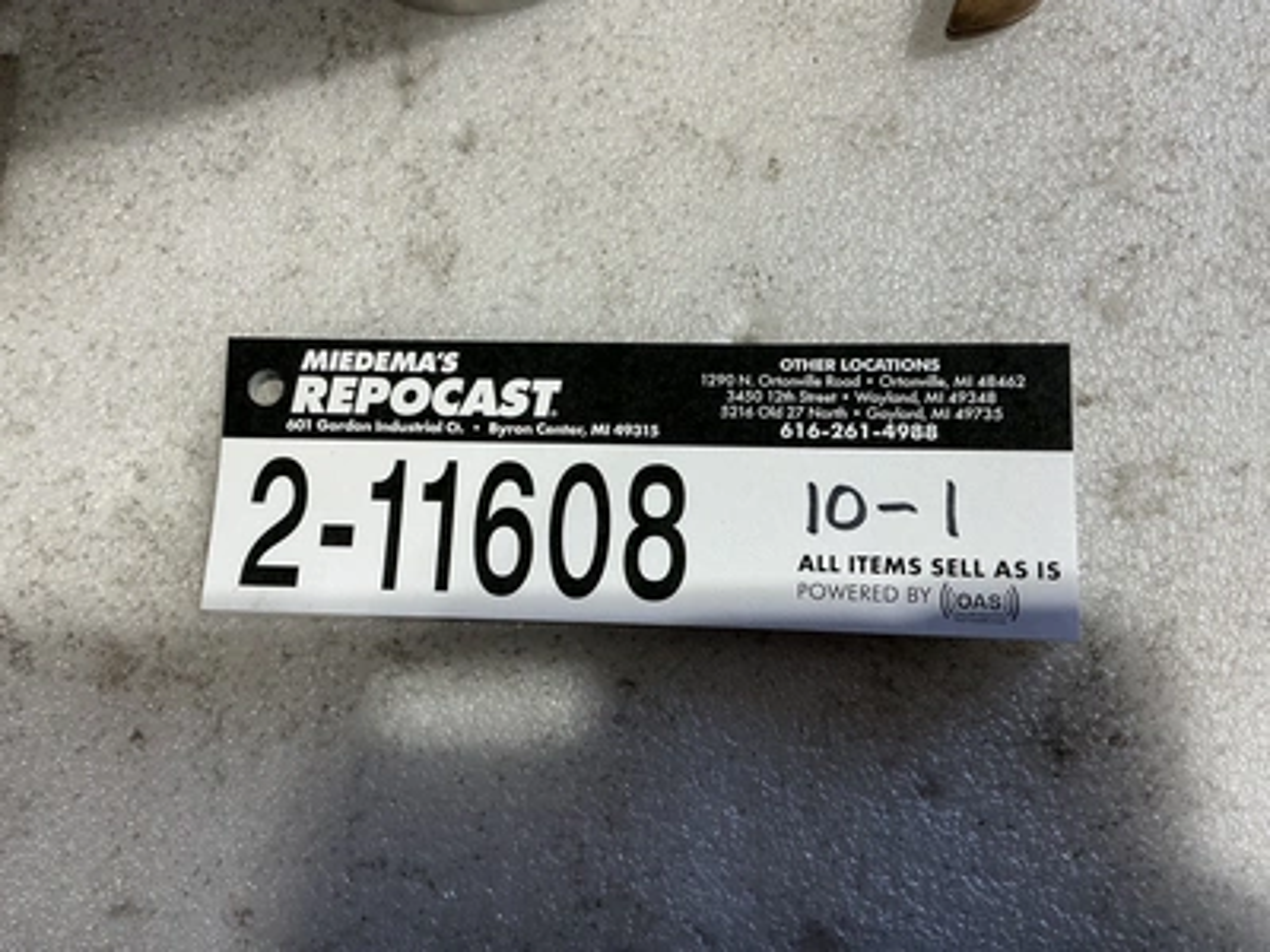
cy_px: 476
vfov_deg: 49.7
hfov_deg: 63.4
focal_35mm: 28
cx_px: 635
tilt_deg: -80.9
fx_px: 1027
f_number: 1.8
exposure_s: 1/70
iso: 64
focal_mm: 3
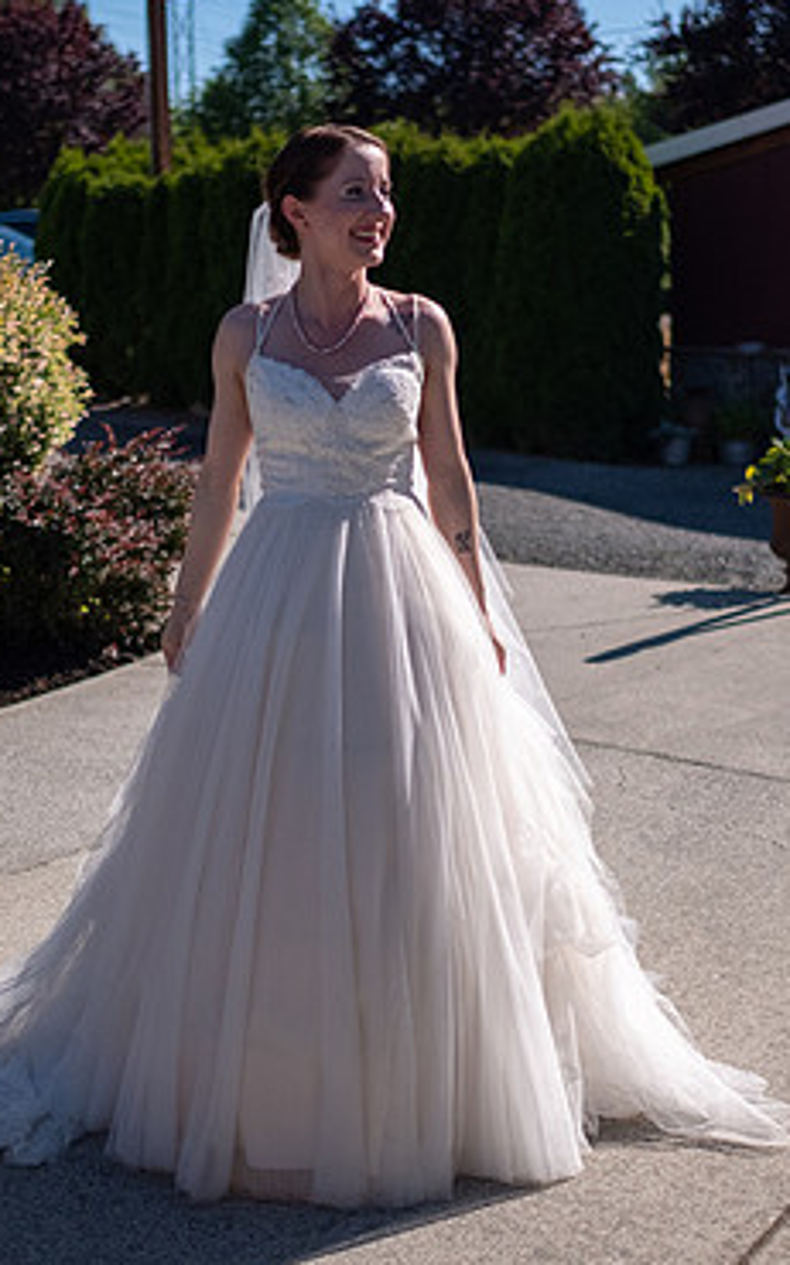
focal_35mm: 56
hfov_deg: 23.1
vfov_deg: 36.3
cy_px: 624
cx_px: 366
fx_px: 1931
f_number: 1.4
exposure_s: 1/25000
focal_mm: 23
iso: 400
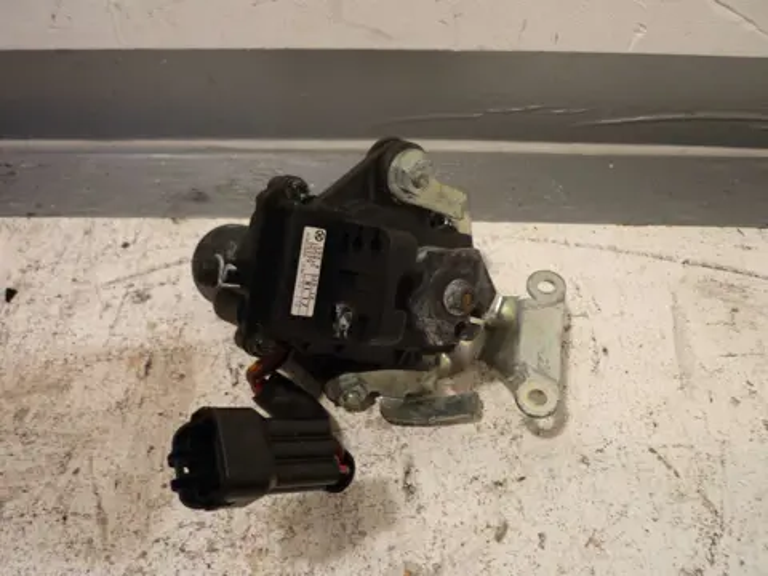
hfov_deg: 55.4
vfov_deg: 42.9
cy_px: 288
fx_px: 732
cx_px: 384
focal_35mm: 33
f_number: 2.8
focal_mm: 5.5
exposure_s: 1/30
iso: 80
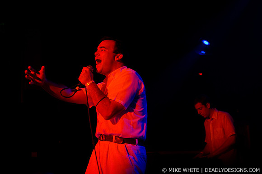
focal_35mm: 66
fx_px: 479
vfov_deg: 20.5
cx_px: 131
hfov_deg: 30.6
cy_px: 87
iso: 1600
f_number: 2.8
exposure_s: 1/60
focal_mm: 44
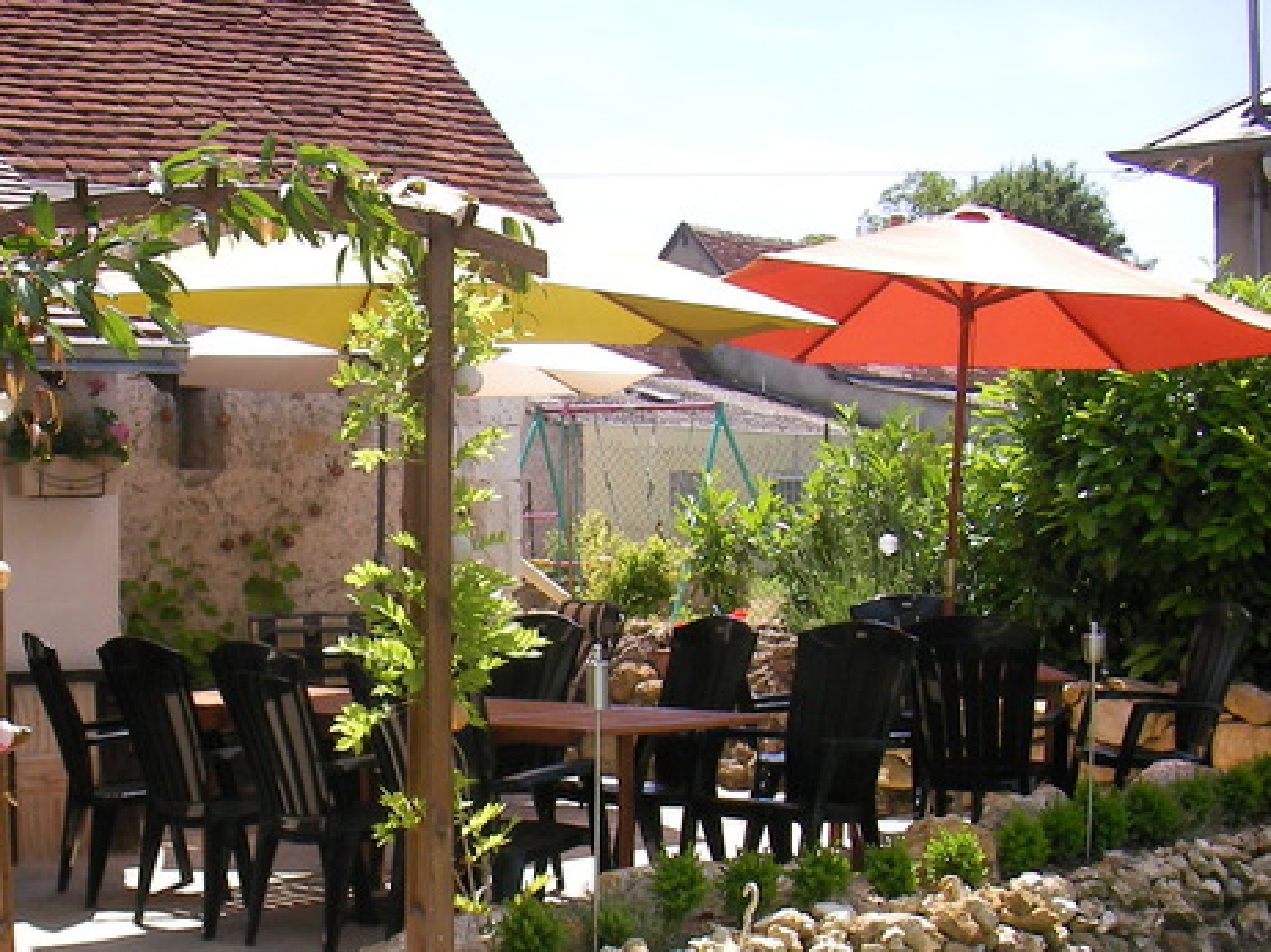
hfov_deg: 26.9
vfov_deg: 20.5
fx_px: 2606
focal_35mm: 71
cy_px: 746
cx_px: 256
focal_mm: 6.3
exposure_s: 1/434
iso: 50
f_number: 4
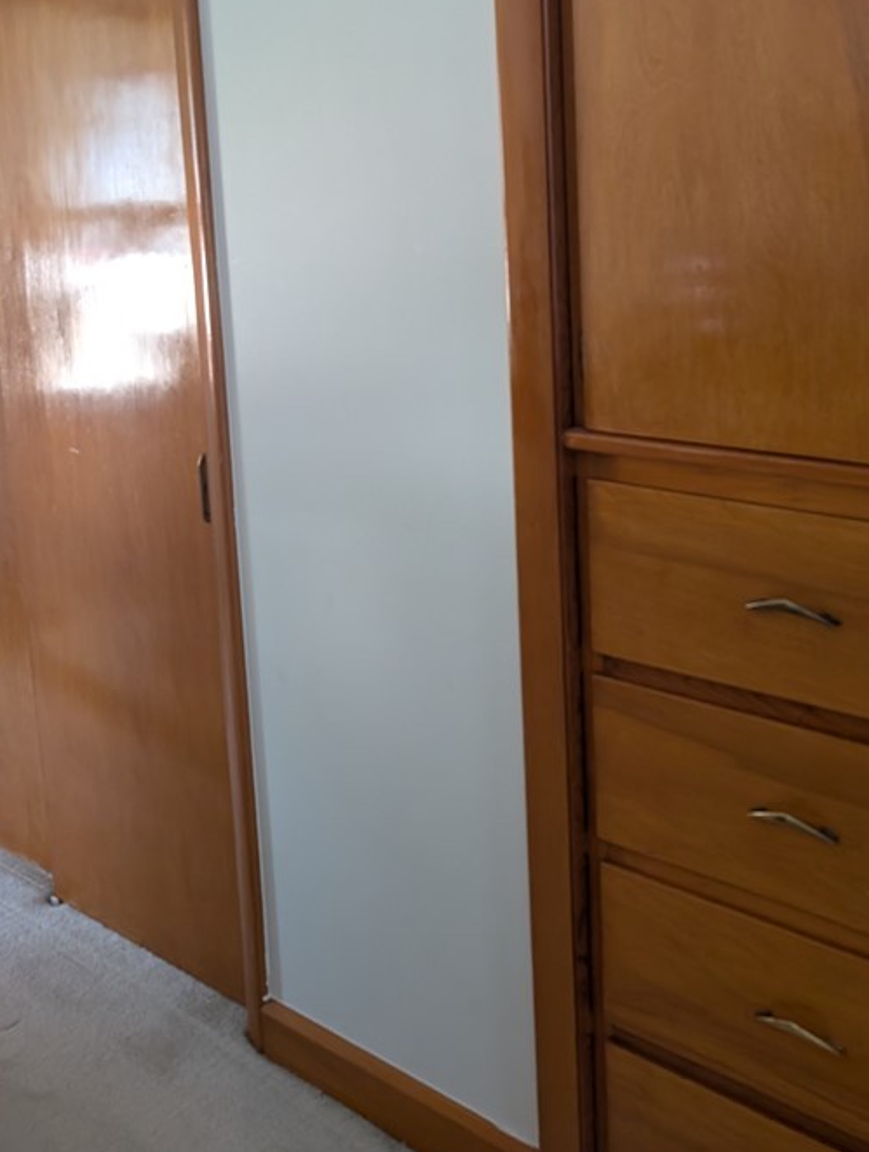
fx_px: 1234
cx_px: 567
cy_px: 338
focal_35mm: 37
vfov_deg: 48.7
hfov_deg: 38.4
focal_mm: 6.9
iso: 628
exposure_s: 1/108
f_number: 1.68
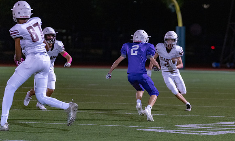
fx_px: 1904
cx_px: 155
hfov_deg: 7.1
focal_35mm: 301
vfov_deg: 4.2
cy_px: 90
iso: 5000
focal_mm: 200
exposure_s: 1/1250
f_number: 2.8
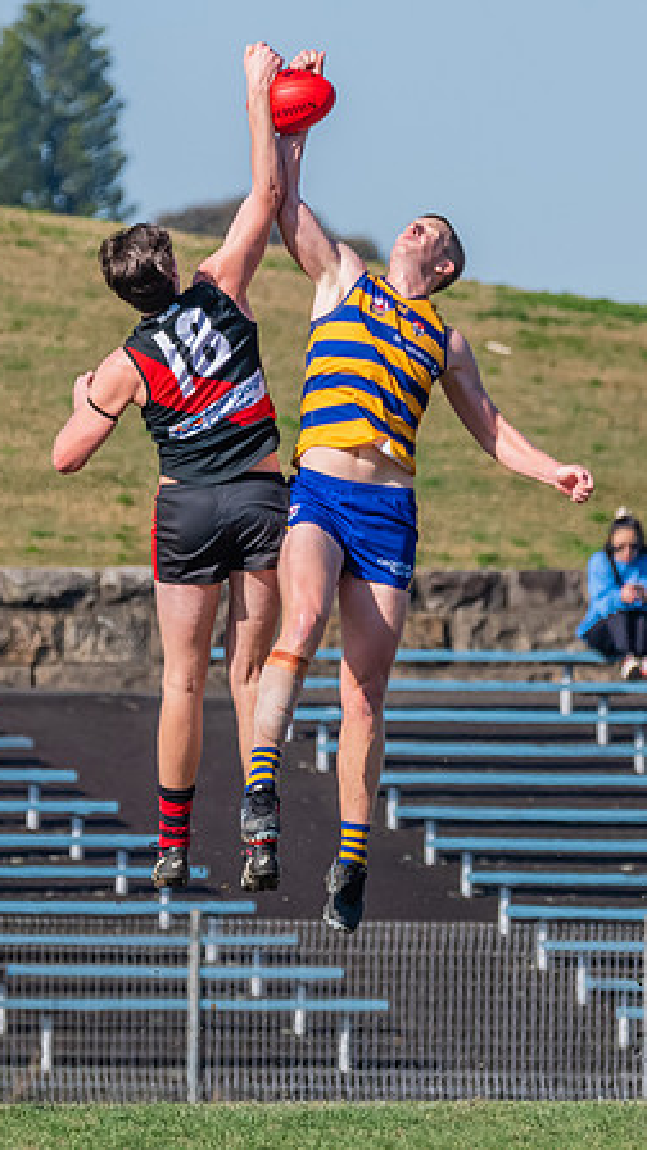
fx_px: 28608
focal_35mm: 938
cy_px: 531
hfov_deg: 1.3
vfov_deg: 2.3
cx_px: 276
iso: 800
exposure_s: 1/1600
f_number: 10
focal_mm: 350
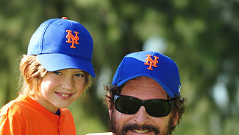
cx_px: 109
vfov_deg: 3.9
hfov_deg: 7.0
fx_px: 1952
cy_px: 200
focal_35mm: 308
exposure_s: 1/250
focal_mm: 165
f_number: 5.6
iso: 200
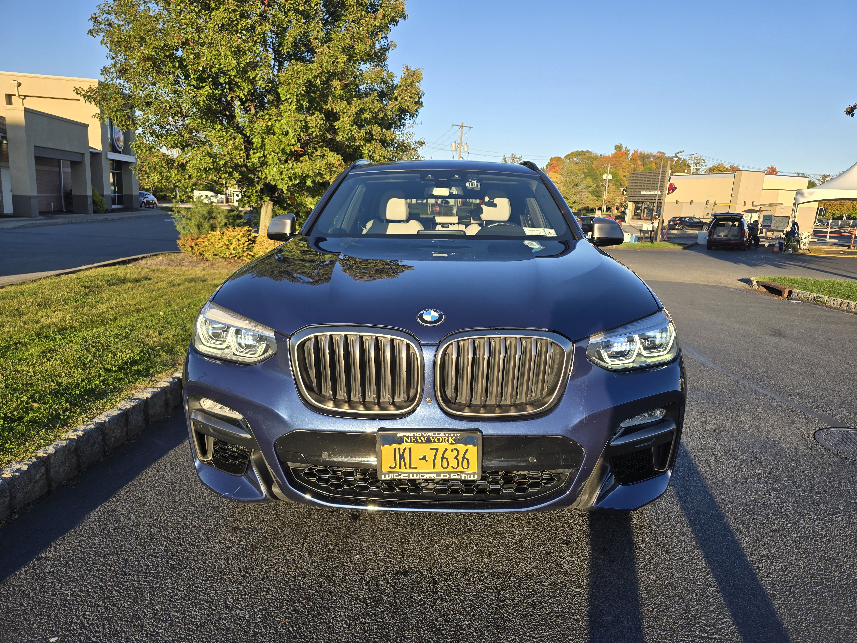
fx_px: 569
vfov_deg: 58.9
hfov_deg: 73.9
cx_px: 428
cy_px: 322
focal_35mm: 23
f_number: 1.7
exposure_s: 1/500
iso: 20
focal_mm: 6.3
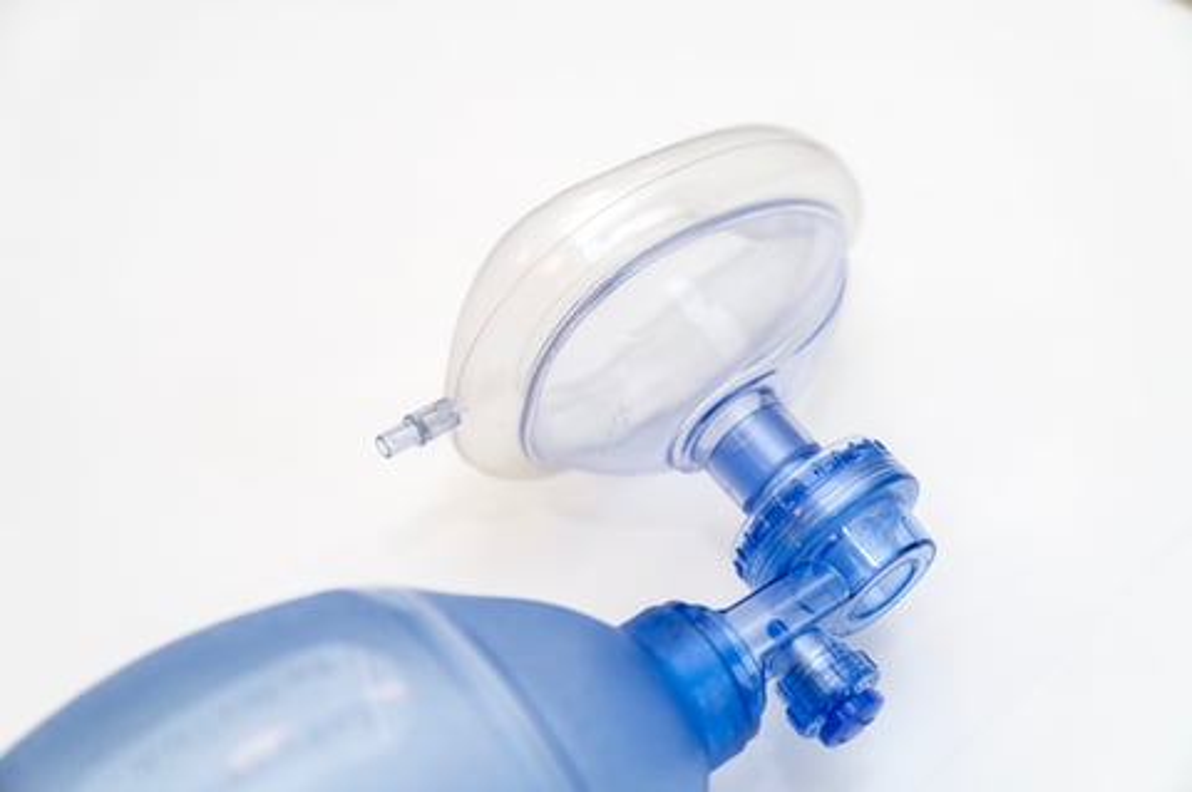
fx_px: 1852
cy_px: 396
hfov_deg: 35.7
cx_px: 596
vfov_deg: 24.1
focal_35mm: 56
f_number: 2.8
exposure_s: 1/160
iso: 200
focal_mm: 56
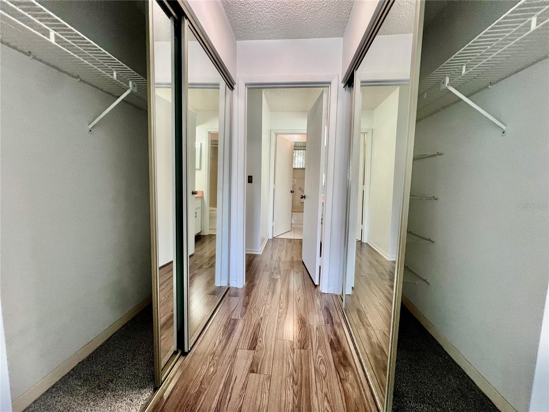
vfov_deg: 89.9
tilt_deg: -6.1
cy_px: 206
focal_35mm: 13
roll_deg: -1.7
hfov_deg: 106.2
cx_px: 274
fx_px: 206
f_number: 1.8
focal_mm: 1.57
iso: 200
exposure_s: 1/120
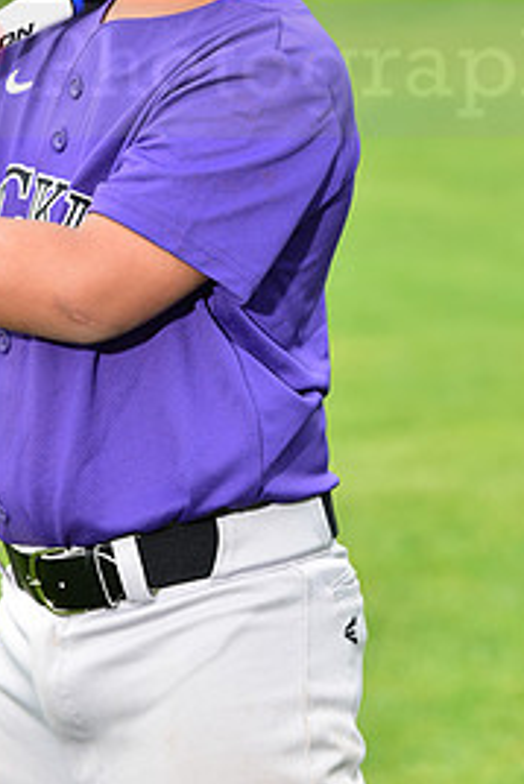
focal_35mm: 281
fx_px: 6127
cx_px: 244
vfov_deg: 7.3
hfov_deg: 4.9
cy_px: 44
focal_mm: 130
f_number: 5
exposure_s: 1/250
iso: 400
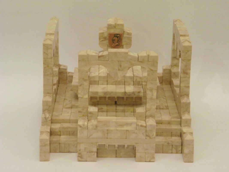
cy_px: 86
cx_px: 114
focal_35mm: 93
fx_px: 615
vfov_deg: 15.9
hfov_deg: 21.1
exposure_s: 1/15
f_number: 4.7
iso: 400
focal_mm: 15.3
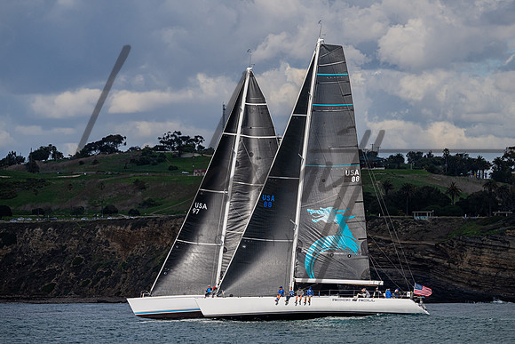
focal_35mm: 268
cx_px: 284
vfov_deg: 5.1
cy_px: 115
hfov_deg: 7.7
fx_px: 3839
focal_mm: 200
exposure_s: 1/5000
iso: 400
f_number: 5.6
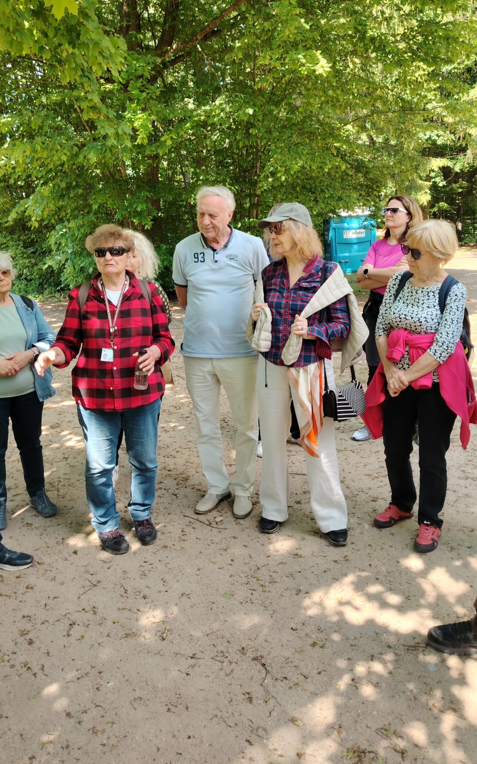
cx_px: 226
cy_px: 323
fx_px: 624
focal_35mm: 30
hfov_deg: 41.8
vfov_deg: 62.6
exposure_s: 1/100
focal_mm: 5.25
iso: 117
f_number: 1.75
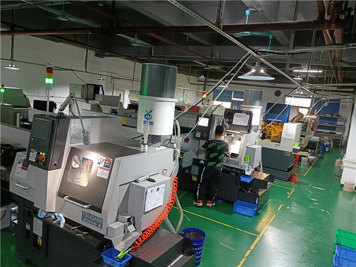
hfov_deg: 65.3
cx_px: 178
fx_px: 278
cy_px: 134
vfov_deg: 51.4
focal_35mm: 27
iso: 1329
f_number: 1.9
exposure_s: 1/33.3
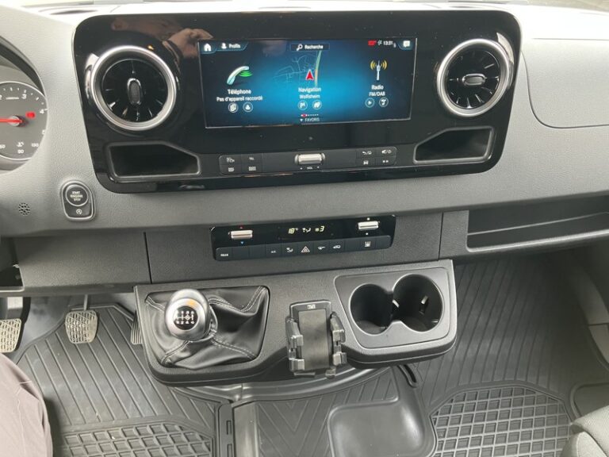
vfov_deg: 49.7
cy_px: 228
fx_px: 493
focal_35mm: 28
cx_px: 304
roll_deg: -3.3
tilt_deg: -39.1
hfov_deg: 63.4
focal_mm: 3.99
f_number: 1.8
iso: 125
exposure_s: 1/57
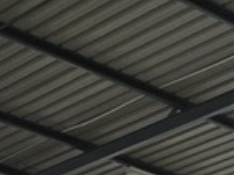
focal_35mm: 165
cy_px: 608
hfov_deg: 12.0
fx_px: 1114
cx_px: 56
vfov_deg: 7.4
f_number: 1.7
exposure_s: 1/180
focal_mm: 6.25
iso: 40
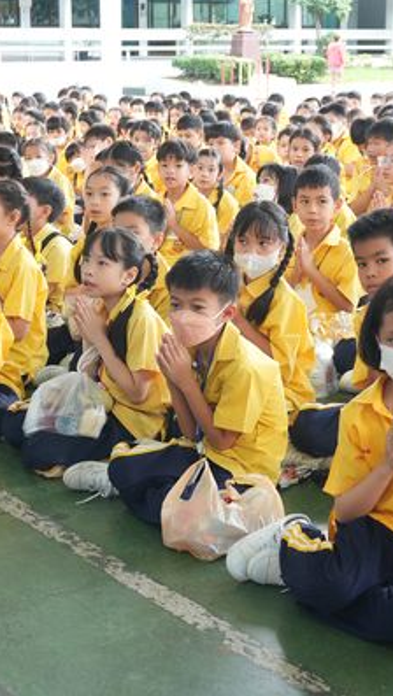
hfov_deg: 17.6
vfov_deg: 30.6
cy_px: 347
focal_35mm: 69
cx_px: 154
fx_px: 1271
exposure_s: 1/20
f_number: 5.6
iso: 500
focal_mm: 29
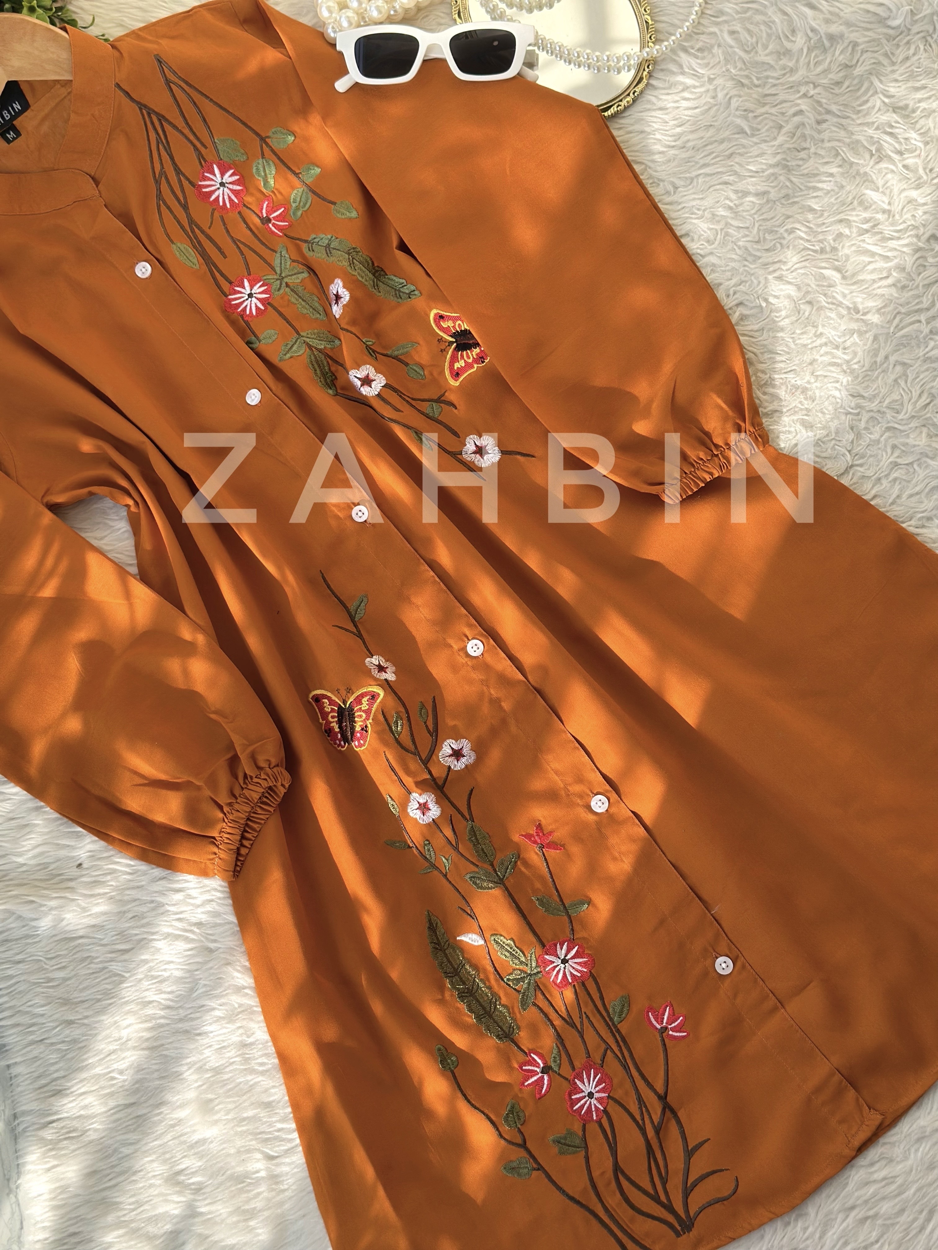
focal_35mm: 48
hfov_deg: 30.3
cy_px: 625
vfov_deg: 39.7
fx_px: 1734
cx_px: 469
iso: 80
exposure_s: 1/935
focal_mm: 6.86
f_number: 1.78
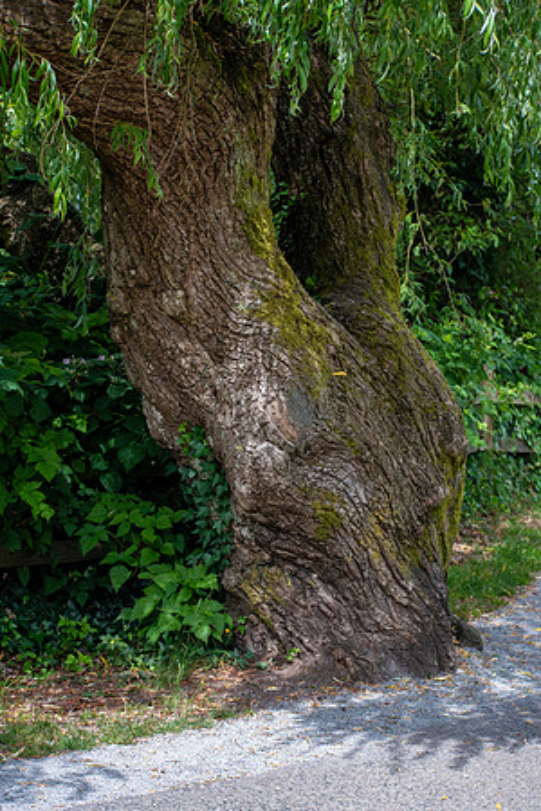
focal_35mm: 105
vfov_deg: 19.5
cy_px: 406
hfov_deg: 13.0
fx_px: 2367
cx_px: 270
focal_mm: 70
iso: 400
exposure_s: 1/800
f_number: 4.5
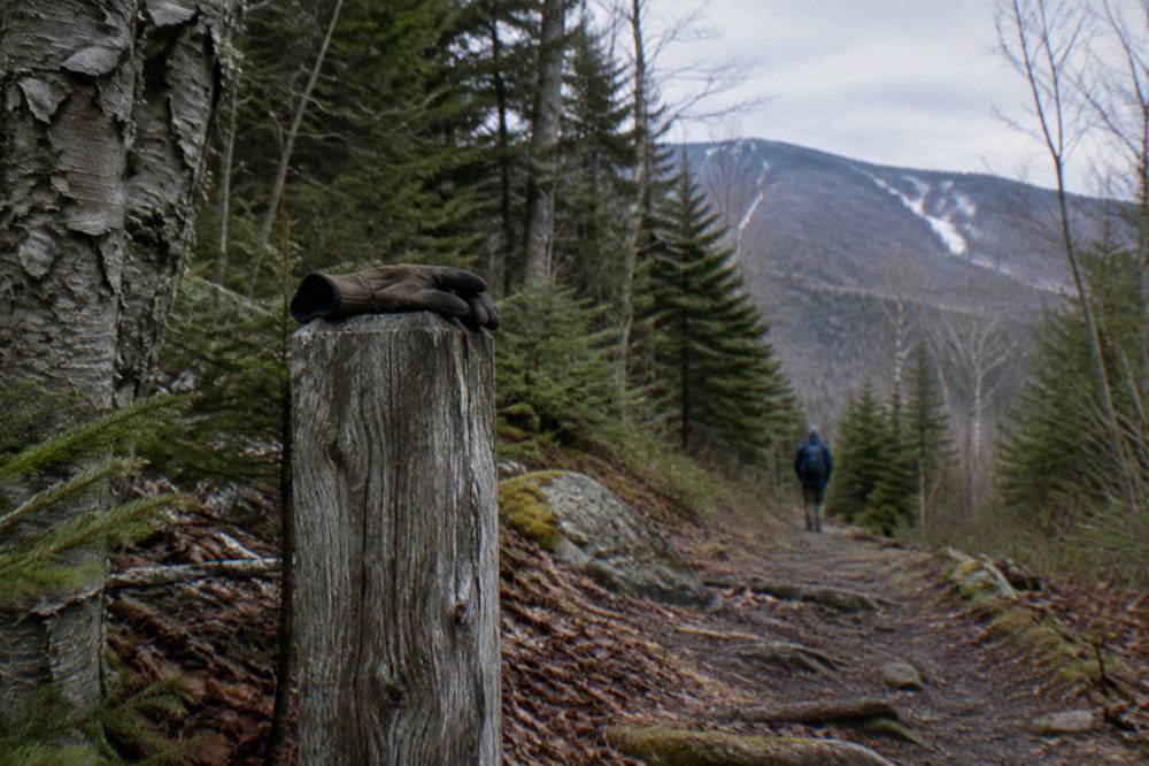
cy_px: 383
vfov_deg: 33.4
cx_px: 574
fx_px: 1276
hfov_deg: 48.5
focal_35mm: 40
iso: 200
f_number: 11
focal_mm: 40
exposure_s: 1/100
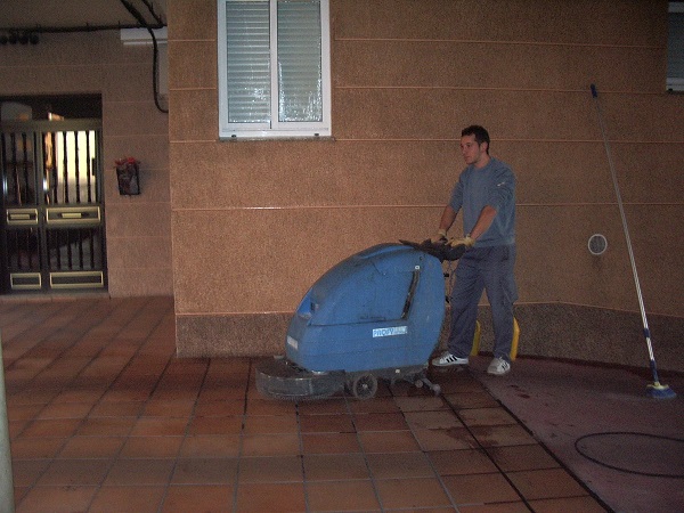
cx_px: 342
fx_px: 692
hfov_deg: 52.6
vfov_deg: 40.7
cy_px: 256
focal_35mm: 35
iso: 200
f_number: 2.6
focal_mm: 5.8
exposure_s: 1/40
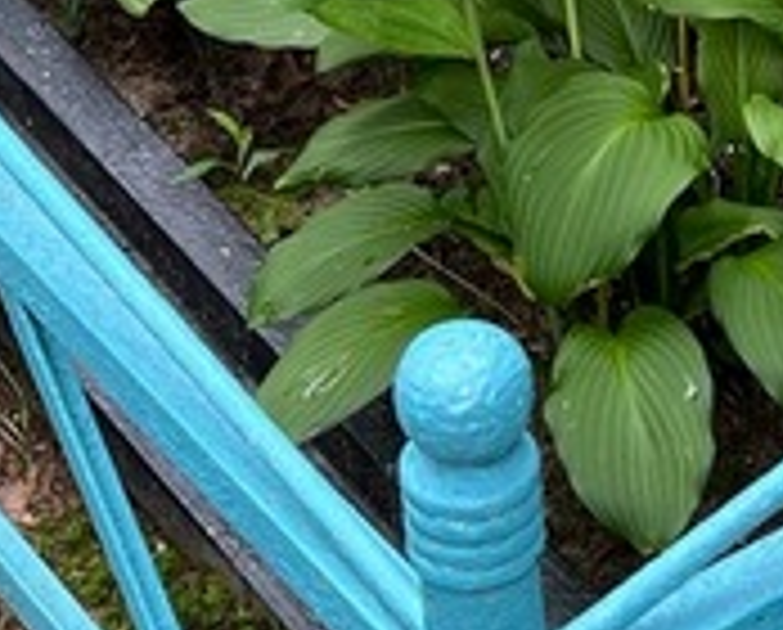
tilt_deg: -18.2
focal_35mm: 149
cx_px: 616
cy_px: -405
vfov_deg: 10.0
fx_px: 3461
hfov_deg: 12.9
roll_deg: +1.8
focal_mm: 5.7
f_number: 1.5
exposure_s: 1/195
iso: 40
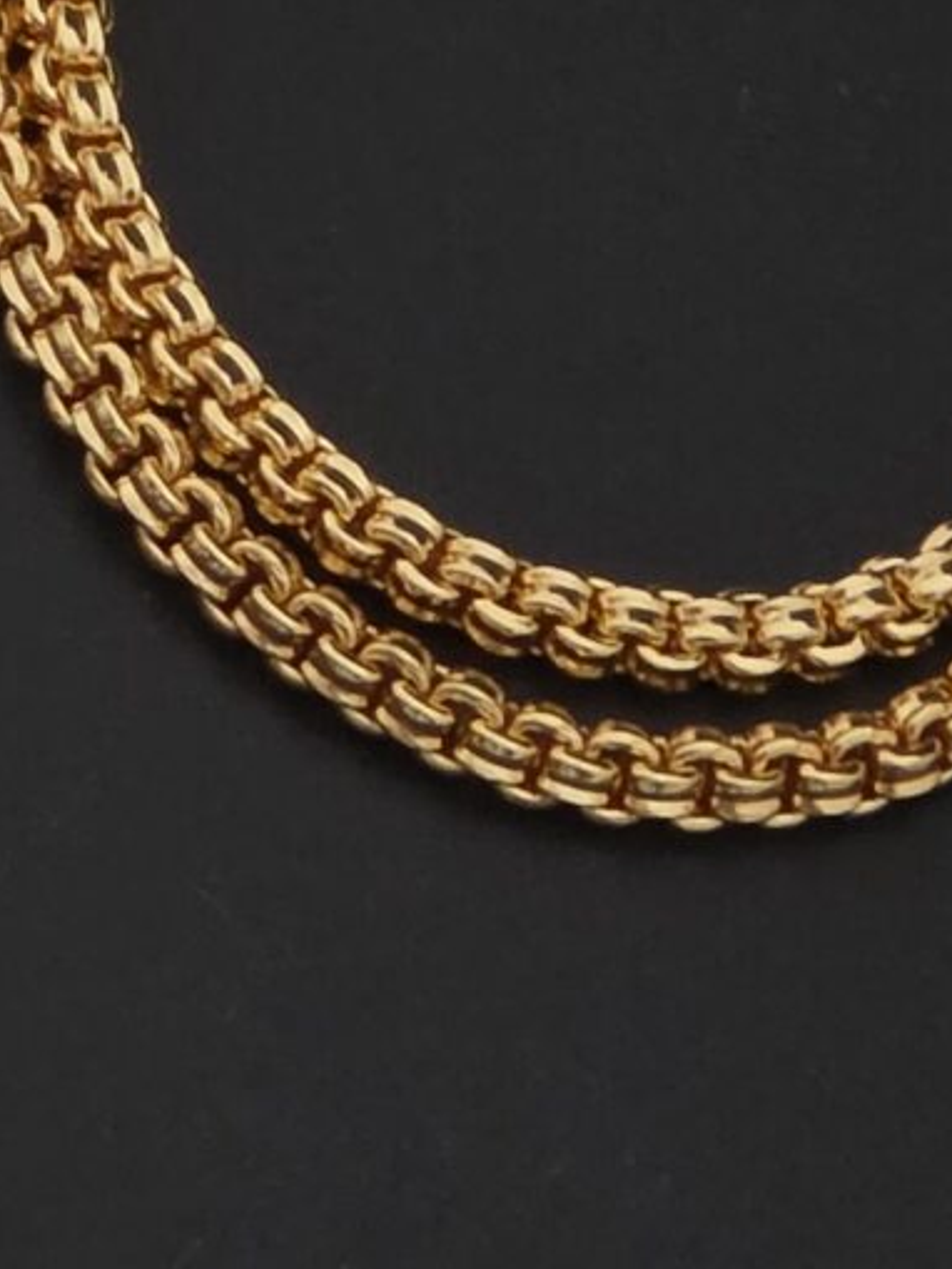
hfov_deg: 4.3
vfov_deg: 5.7
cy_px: -646
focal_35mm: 347
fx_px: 12719
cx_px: 17
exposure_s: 1/50
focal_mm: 7
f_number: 2.4
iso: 250
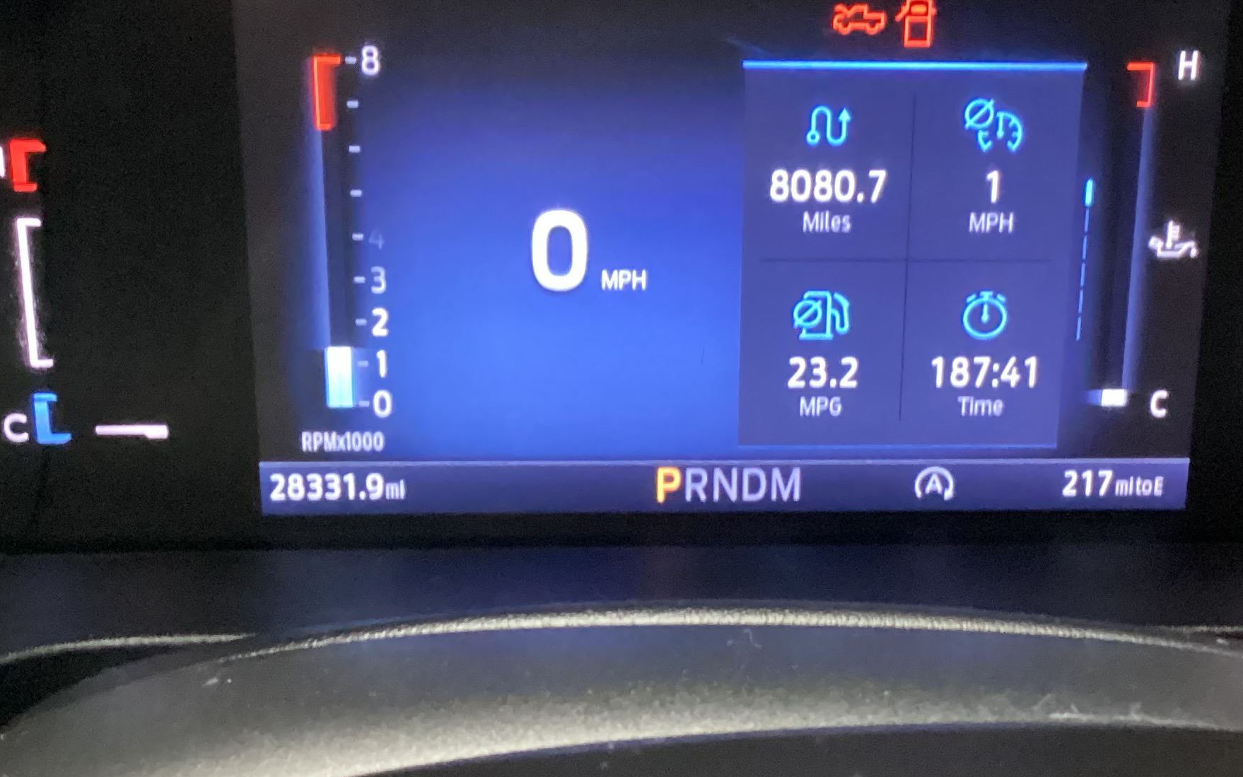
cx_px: 737
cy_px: 345
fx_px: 2067
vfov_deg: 21.3
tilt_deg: -26.3
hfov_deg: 33.4
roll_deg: -1.8
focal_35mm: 61
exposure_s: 1/20
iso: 640
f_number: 2.4
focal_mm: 3.3
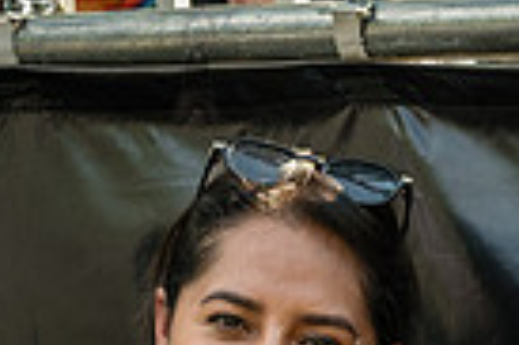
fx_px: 3211
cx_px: 726
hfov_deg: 9.1
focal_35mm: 223
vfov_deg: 5.9
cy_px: 775
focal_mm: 42
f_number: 5
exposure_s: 1/200
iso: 500
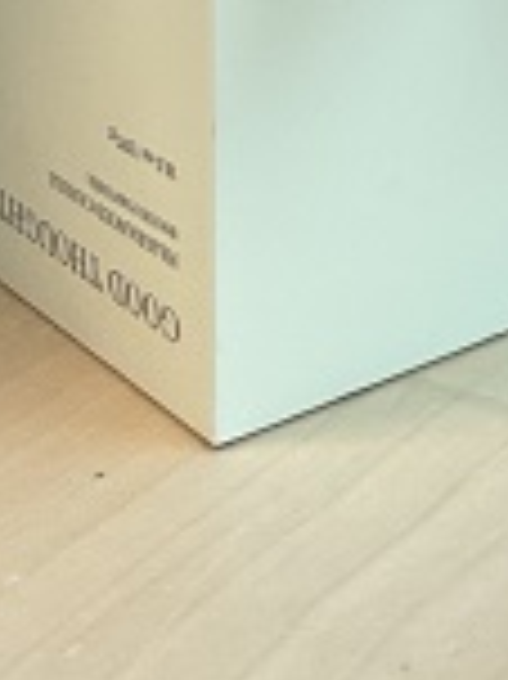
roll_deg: -0.5
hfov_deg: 11.1
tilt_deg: -5.2
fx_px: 2508
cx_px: 791
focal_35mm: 128
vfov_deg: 13.2
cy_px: -694
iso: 125
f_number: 1.8
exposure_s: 1/60
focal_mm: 3
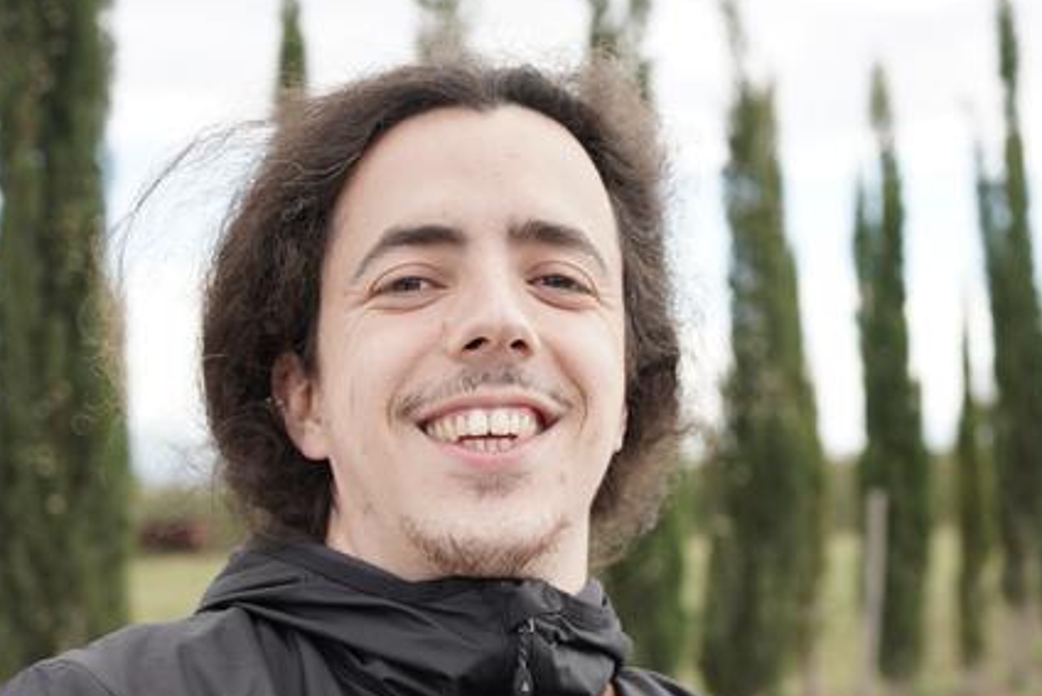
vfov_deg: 32.6
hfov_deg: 47.2
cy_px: 376
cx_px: 433
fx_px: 1187
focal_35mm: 41
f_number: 2.8
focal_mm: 29
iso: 100
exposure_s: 1/400
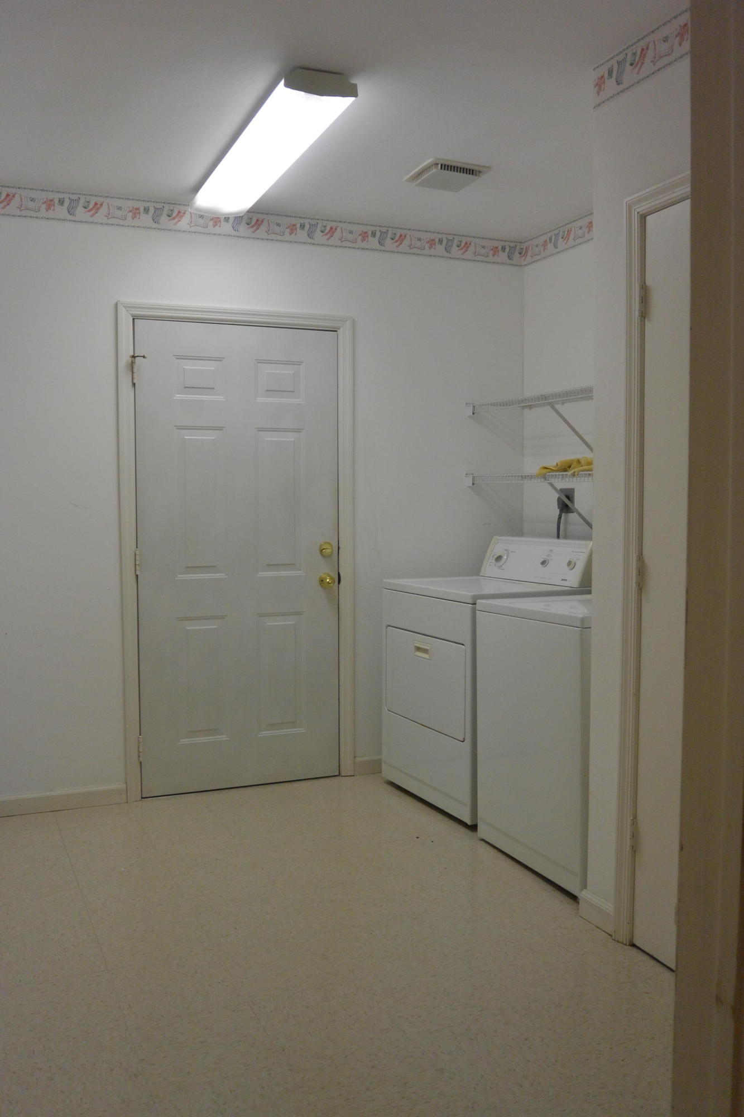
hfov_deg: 42.3
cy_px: 558
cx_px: 372
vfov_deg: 60.3
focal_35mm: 31
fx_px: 961
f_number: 3.8
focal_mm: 11.8
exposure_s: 1/125
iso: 280
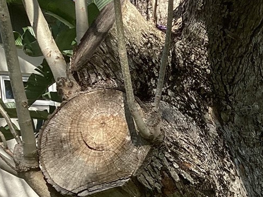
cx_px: 353
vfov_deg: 14.1
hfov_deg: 18.0
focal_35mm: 101
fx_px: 767
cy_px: 250
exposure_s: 1/721
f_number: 2.4
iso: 25
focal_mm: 3.3
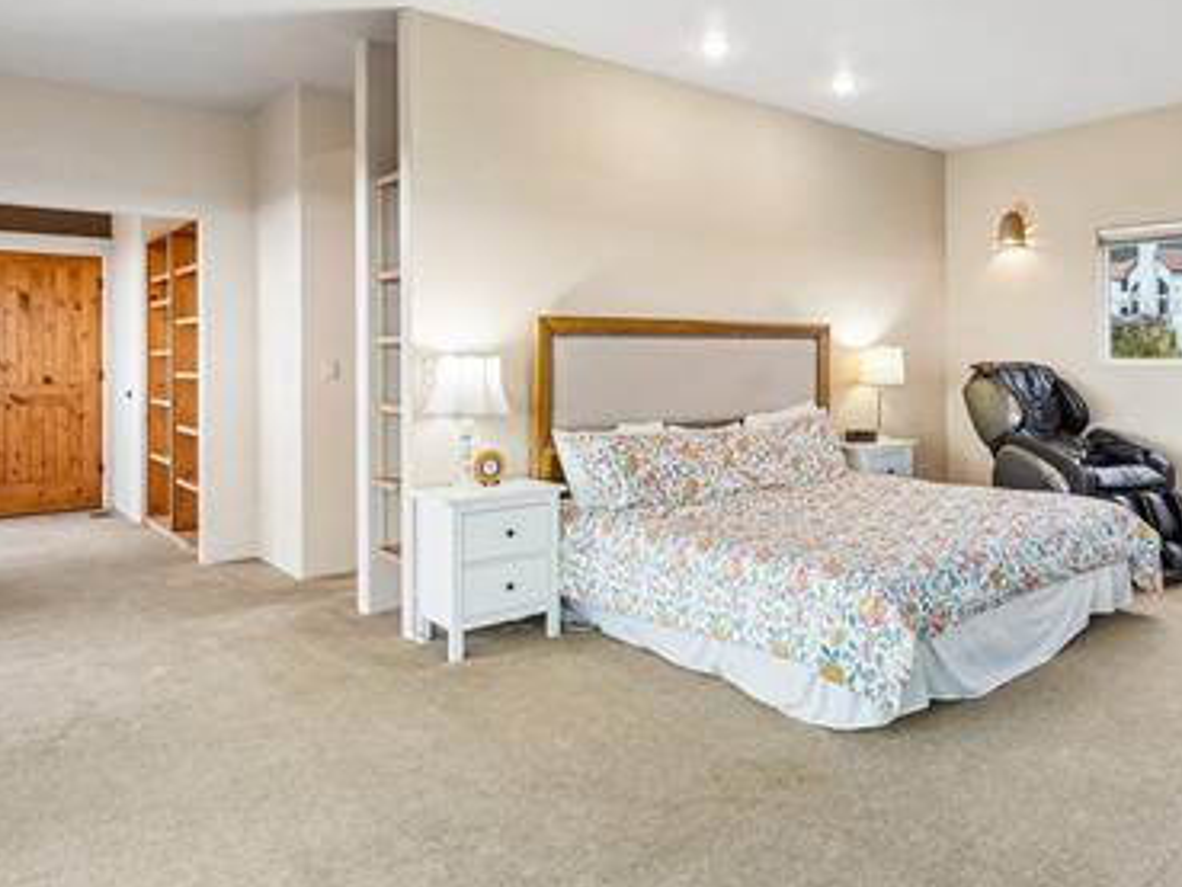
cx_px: 807
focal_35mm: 25
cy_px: 349
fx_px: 854
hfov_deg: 67.1
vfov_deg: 54.5
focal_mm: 10
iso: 800
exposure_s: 1/30
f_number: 8
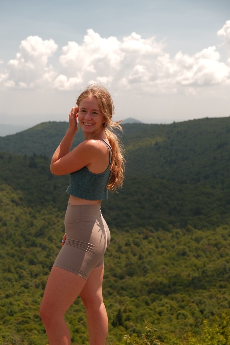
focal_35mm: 51
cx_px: 115
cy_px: 172
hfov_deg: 26.5
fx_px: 489
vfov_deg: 38.9
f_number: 4
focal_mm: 34.3
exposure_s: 1/1000
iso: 100
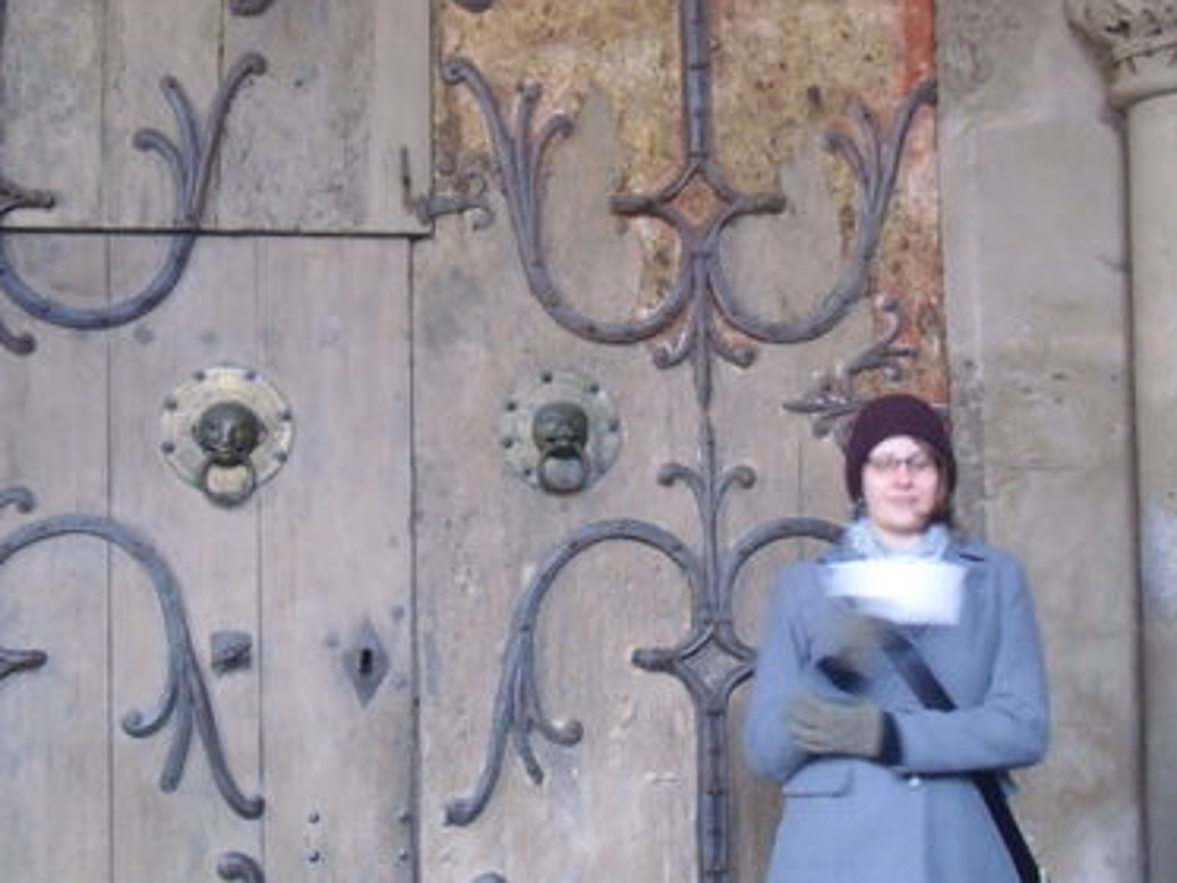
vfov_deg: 24.8
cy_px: 435
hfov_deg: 32.7
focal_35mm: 59
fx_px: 2007
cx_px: 606
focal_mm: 9.3
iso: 400
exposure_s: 1/8
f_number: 3.7
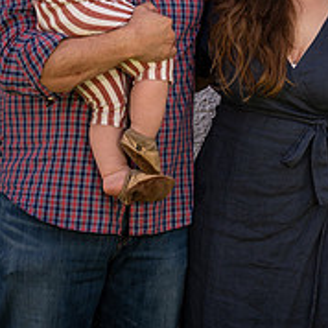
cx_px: 429
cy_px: 41
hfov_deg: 11.8
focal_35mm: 144
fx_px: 1544
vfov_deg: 12.1
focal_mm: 52
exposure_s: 1/200
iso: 250
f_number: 8
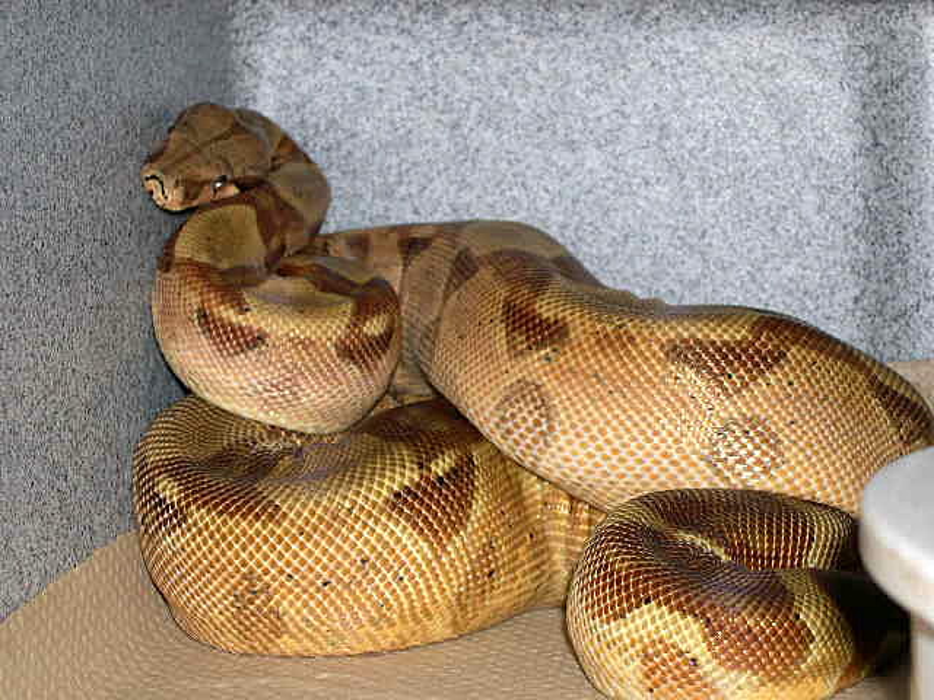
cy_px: 350
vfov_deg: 16.1
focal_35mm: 92
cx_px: 467
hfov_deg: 21.3
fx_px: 2482
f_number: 4.5
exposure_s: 1/60
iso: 100
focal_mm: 19.5
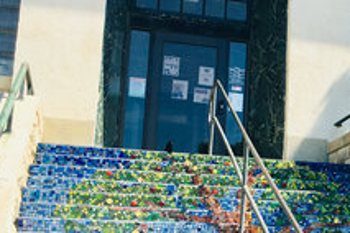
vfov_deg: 17.5
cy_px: 128
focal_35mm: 78
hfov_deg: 24.4
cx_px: 380
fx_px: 758
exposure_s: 1/1148
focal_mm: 4.15
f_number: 2.2
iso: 25
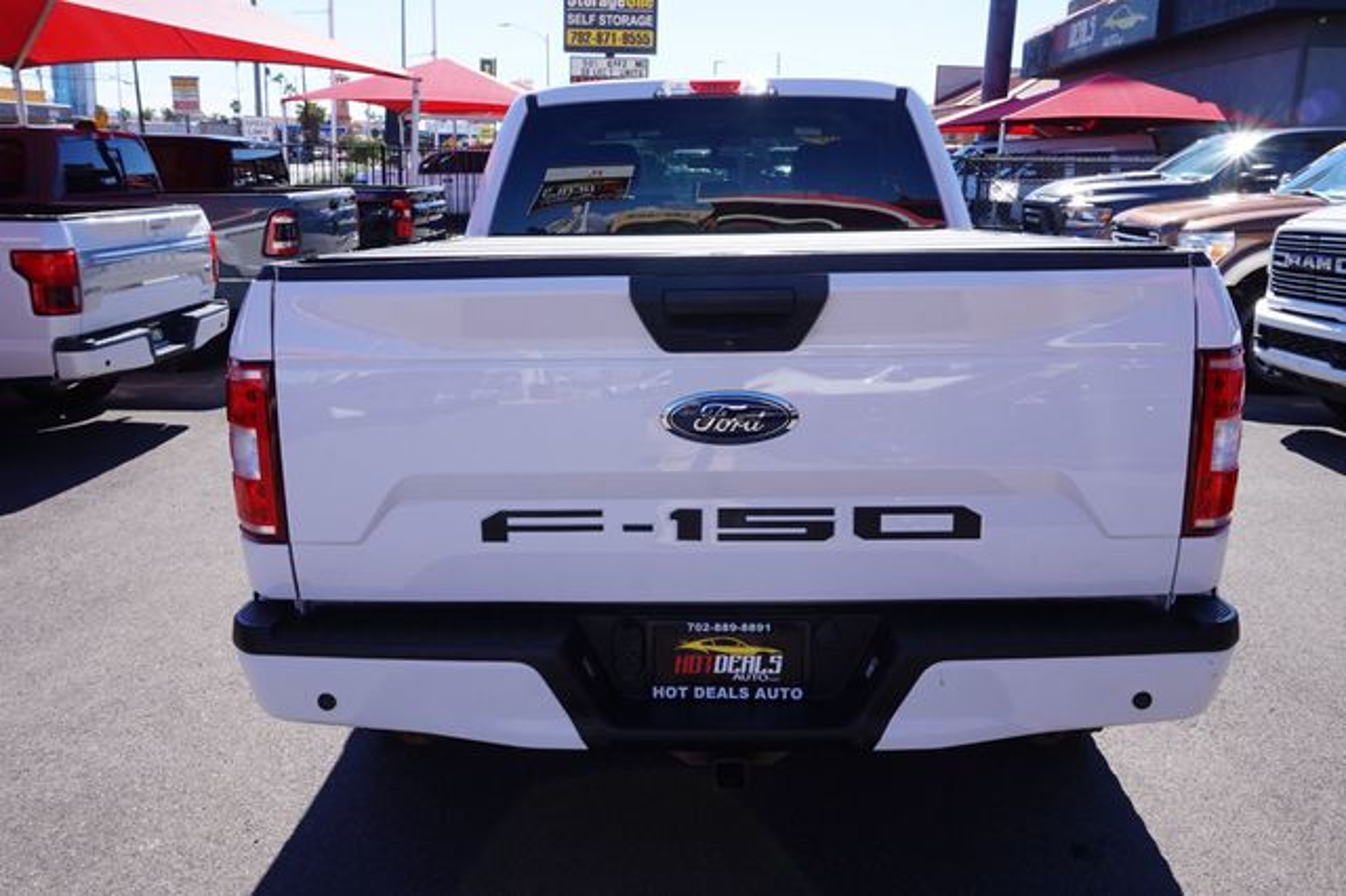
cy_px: 448
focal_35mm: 30
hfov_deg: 62.0
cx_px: 673
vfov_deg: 43.6
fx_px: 1121
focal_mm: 20
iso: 100
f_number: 10
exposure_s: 1/100
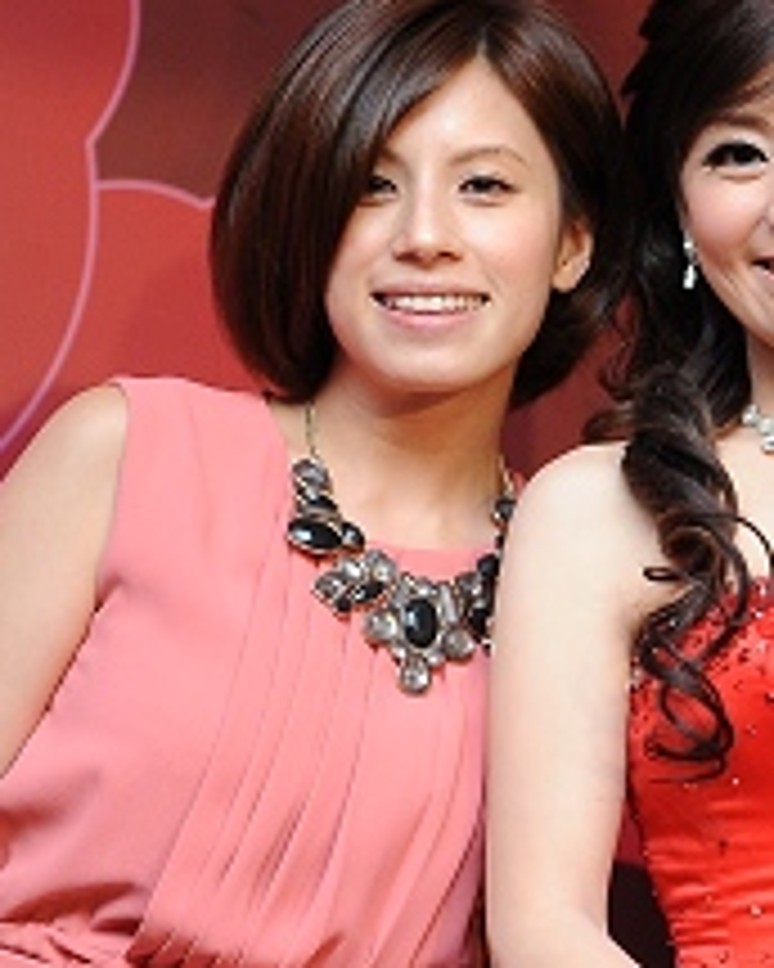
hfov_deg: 12.8
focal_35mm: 113
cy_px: 493
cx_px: 1233
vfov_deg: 17.0
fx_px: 3236
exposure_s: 1/400
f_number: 2.8
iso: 1250
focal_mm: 36
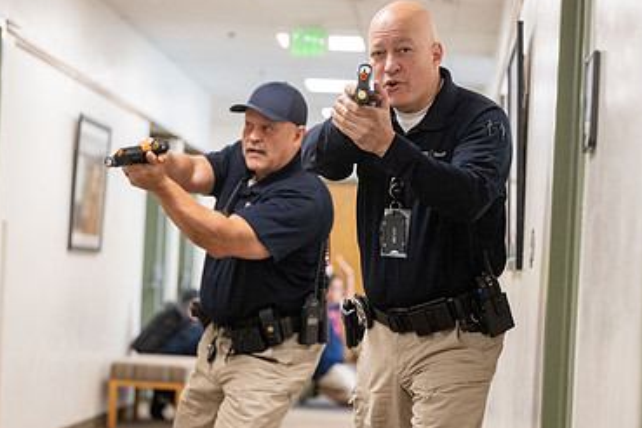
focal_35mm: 110
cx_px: 304
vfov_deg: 12.4
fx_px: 1962
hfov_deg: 18.6
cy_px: 264
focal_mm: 70
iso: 2500
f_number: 2.8
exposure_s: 1/640
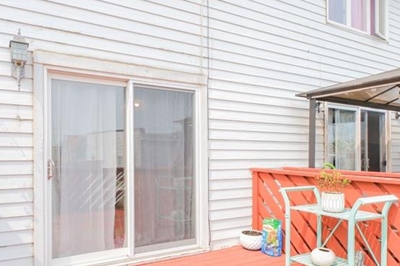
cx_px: 172
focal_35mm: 28
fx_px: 311
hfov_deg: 65.2
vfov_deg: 46.3
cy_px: 131
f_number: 8
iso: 160
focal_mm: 10
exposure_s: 1/125
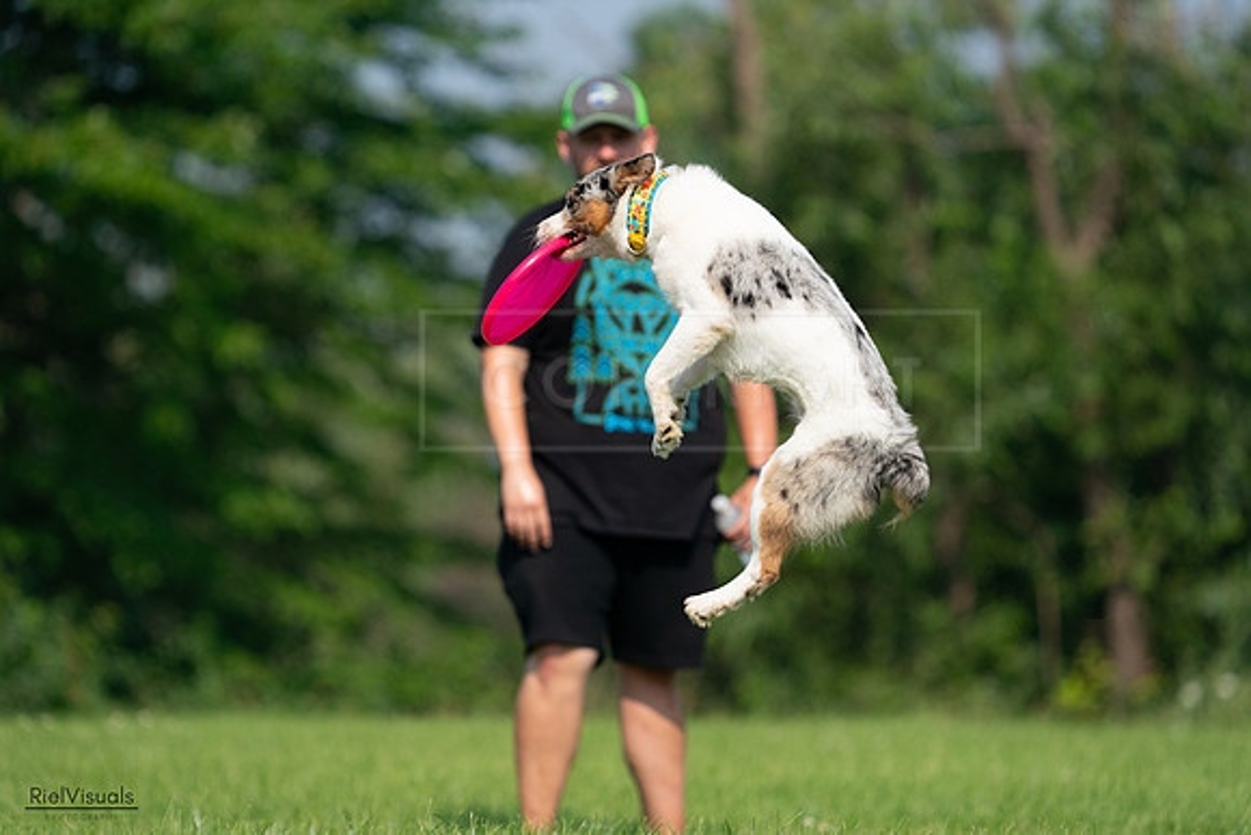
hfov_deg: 5.1
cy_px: 418
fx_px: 14042
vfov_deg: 3.4
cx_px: 626
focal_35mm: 404
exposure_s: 1/4000
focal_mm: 404
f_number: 6.3
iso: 800
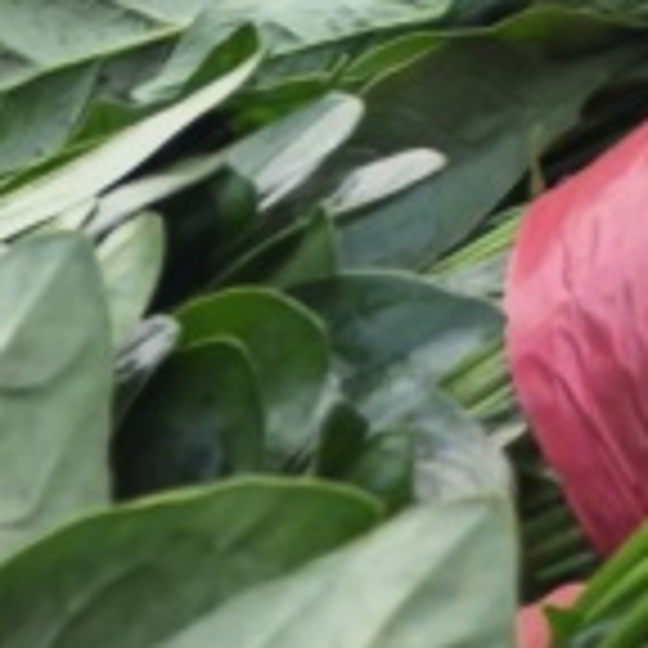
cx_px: -990
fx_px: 3198
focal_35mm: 151
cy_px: 1951
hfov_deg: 9.9
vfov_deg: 9.2
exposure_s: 1/889
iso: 250
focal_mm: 5.84
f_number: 1.6
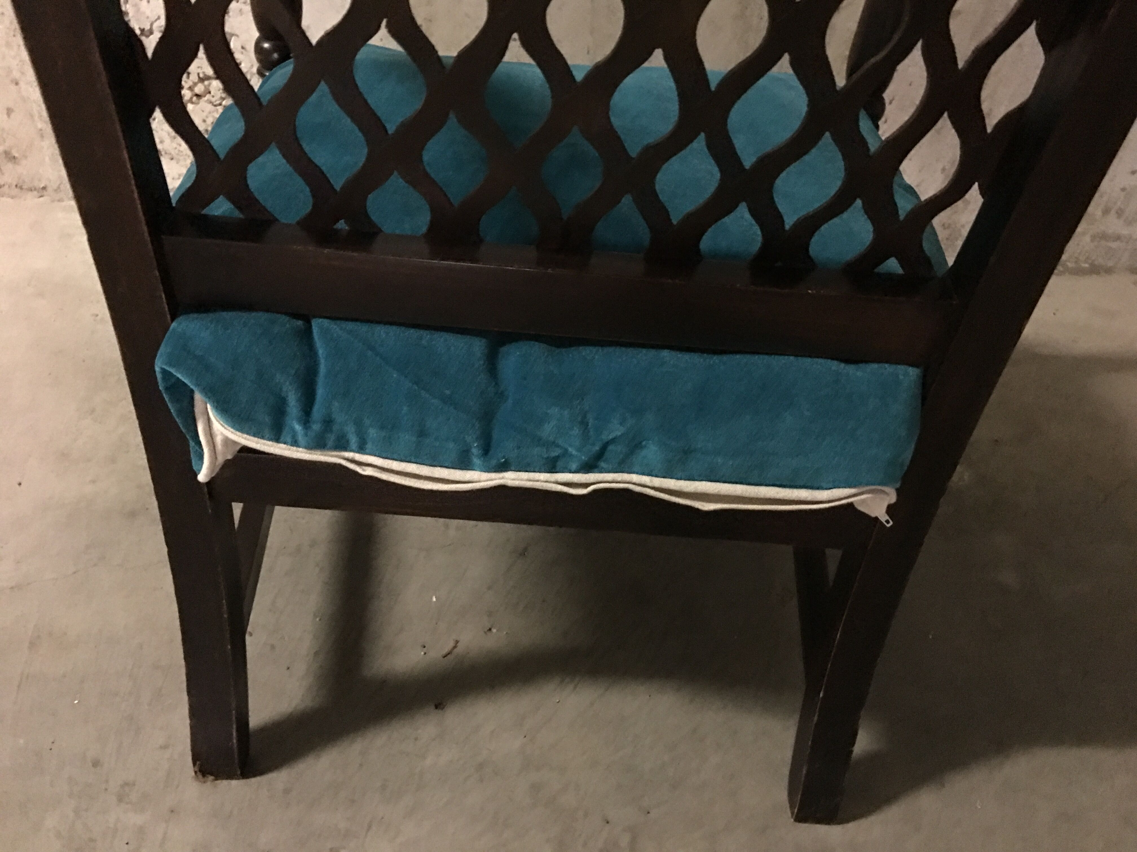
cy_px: 426
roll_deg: -6.4
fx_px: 953
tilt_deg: -37.1
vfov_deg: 48.2
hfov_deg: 61.7
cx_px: 568
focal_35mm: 29
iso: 200
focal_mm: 4.15
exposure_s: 1/4
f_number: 2.2
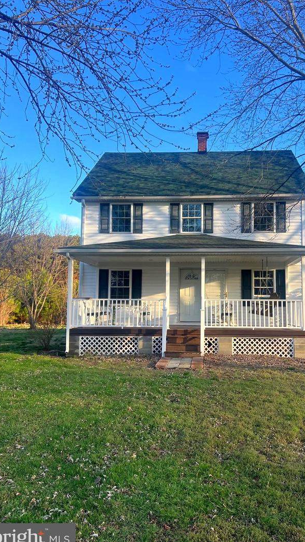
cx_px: 193
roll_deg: -0.9
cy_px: 275
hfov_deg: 39.8
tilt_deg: +5.9
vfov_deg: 66.1
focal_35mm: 29
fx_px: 417
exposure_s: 1/982
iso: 50
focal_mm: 5.7
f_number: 1.5
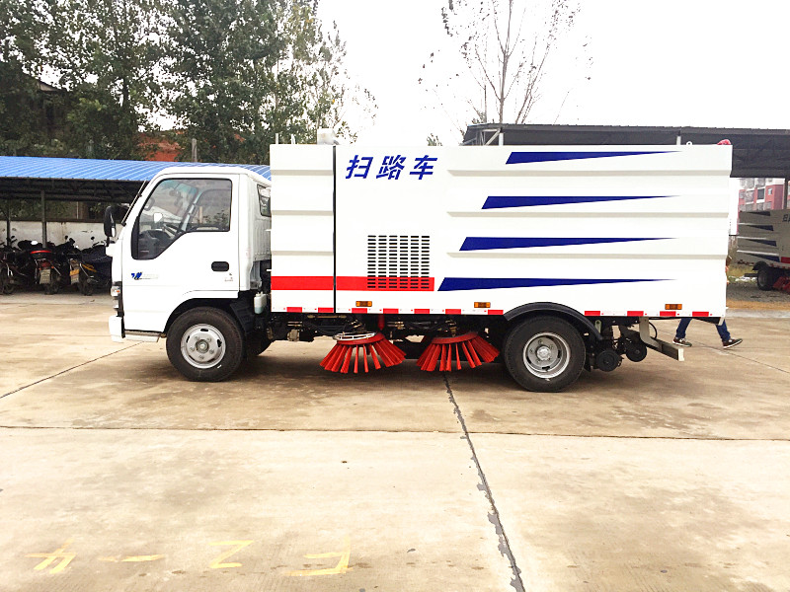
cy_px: 296
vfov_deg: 48.2
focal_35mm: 29
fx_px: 662
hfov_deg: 61.7
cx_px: 395
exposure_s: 1/100
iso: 32
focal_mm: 4.15
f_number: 2.2
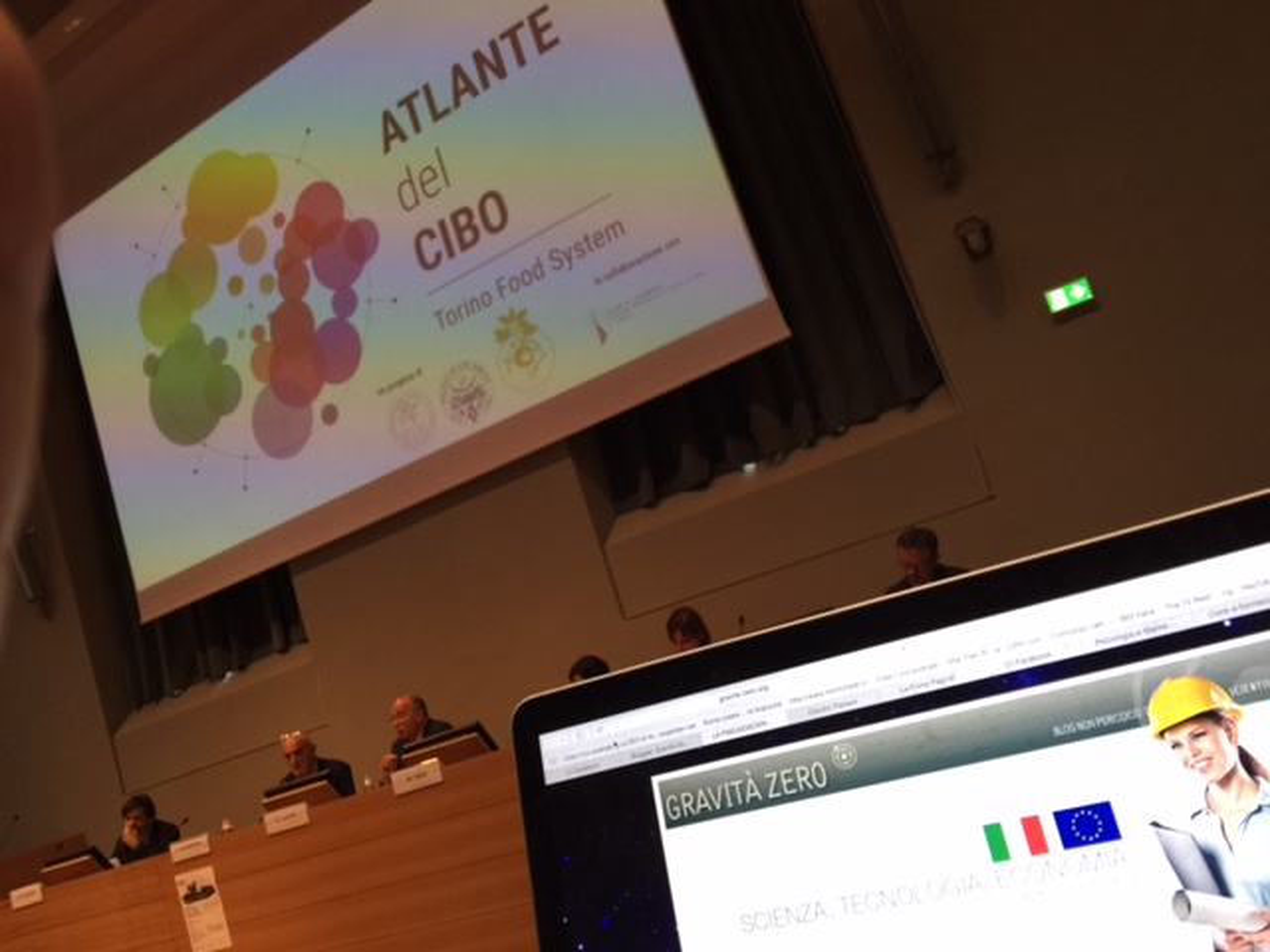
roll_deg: +17.6
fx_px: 1064
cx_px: 635
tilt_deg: +9.8
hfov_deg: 61.7
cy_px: 476
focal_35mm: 29
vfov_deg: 48.2
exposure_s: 1/33
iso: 64
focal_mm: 4.15
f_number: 2.2
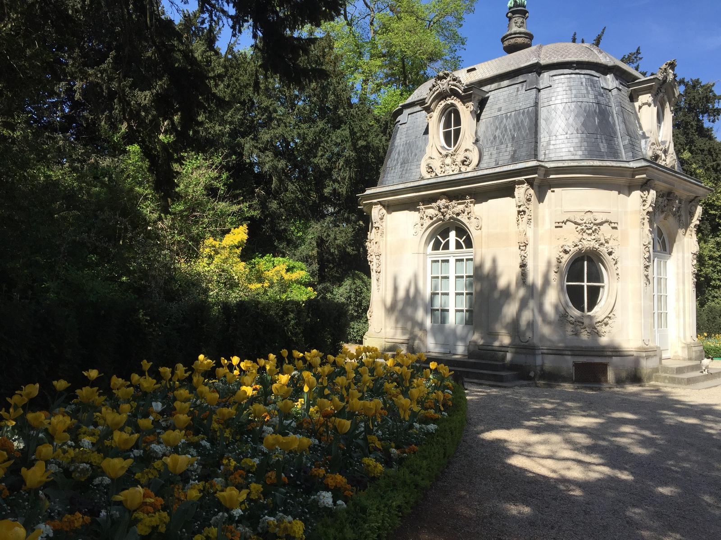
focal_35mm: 29
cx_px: 360
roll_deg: -1.1
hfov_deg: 61.7
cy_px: 270
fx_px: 604
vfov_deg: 48.2
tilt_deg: +3.4
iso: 32
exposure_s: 1/1582
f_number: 2.2
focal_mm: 4.15
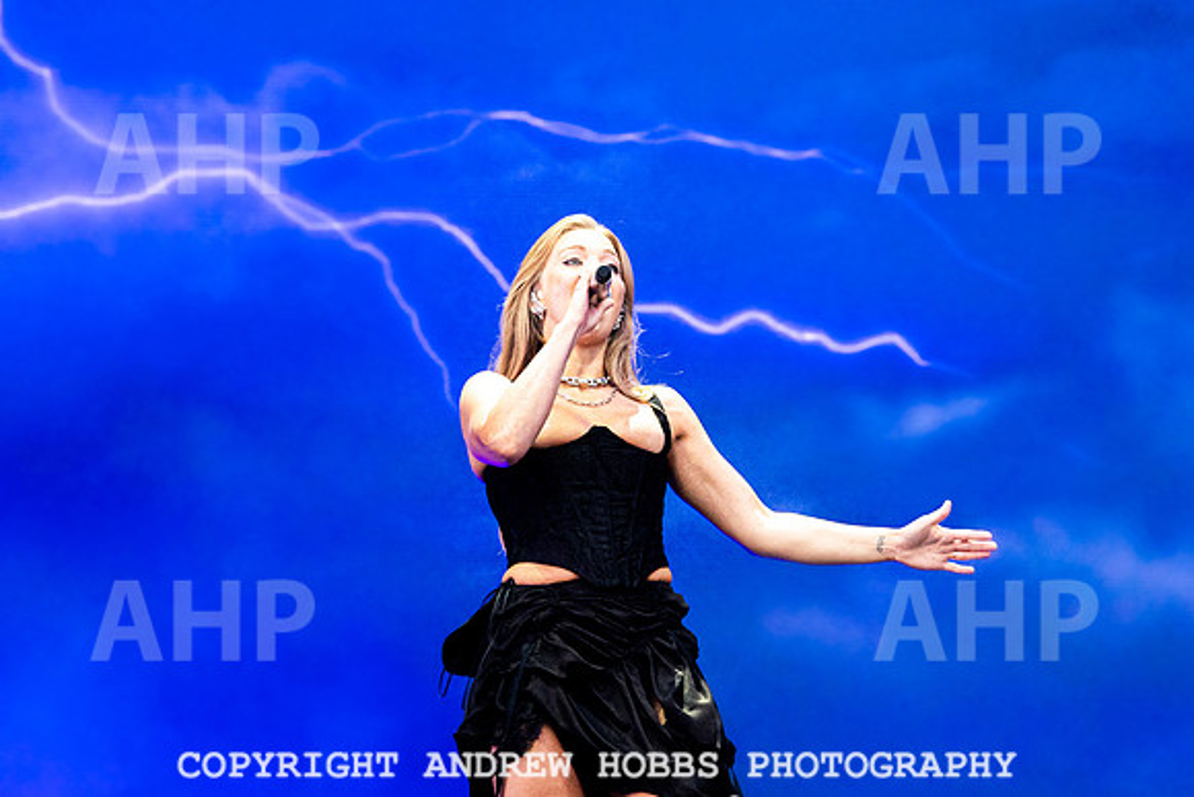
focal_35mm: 242
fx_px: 8039
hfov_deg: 8.5
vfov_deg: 5.7
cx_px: 731
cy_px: 510
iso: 640
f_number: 4.5
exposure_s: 1/1250
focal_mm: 135
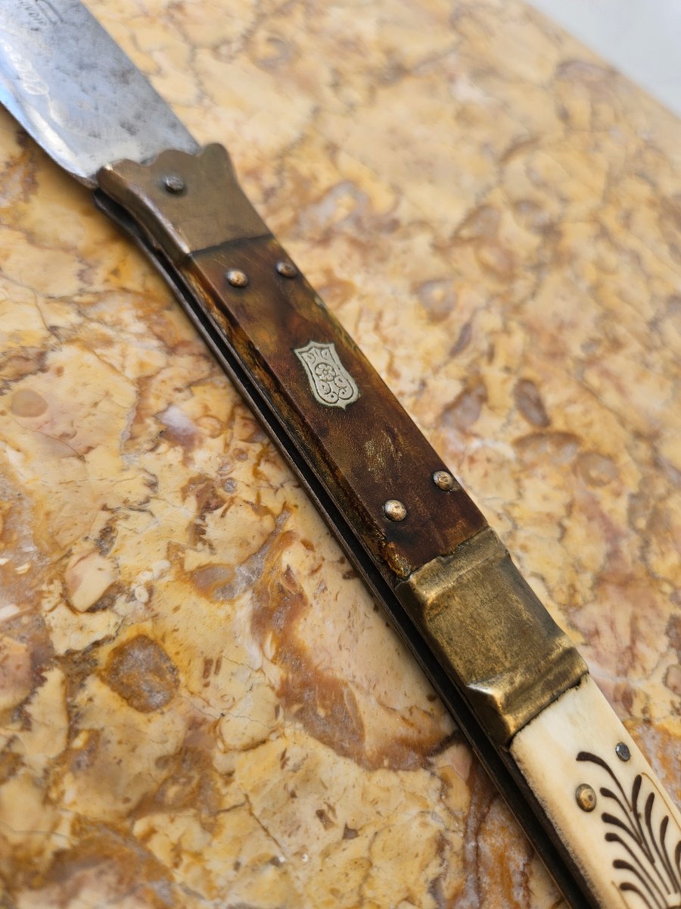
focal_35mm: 23
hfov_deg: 58.9
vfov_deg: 73.9
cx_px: 340
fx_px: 603
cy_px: 454
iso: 25
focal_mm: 5.4
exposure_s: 1/346
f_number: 1.8
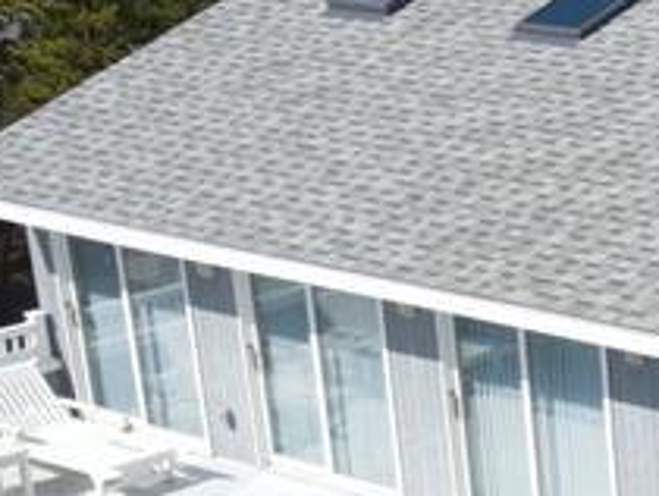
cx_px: 1083
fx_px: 2230
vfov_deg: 12.4
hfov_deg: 15.1
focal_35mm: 117
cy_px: 600
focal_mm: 4.5
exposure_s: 1/800
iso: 100
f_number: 2.8
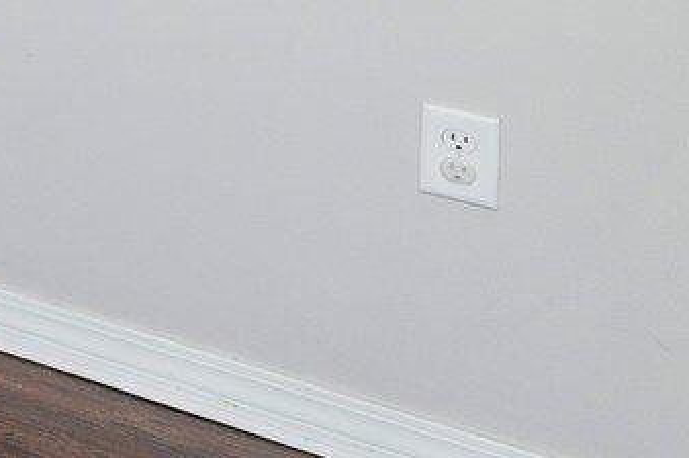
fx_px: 1625
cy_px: -440
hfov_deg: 12.6
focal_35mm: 85
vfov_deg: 13.8
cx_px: -1237
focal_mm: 14
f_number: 6.3
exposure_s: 1/60
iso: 500
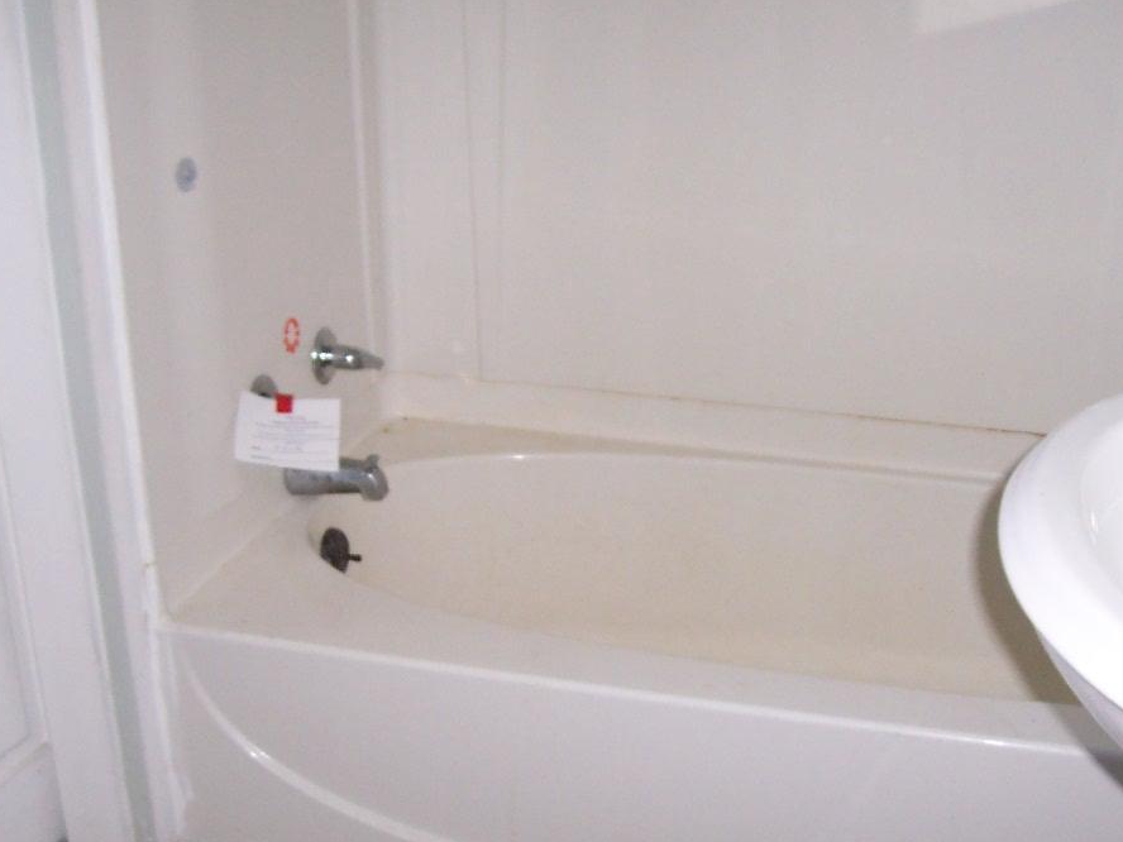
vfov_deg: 29.1
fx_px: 1622
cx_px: 703
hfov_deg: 37.9
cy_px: 463
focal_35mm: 50
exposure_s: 1/60
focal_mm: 5.6
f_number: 2.8
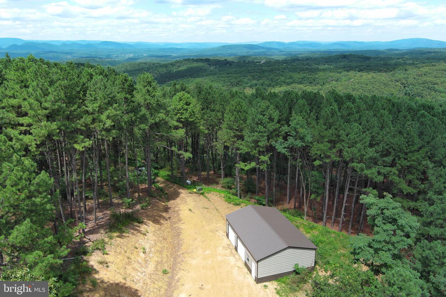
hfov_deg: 63.7
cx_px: 223
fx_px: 359
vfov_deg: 45.0
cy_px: 148
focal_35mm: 29
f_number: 2.8
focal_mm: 10.57
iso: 100
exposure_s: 1/800
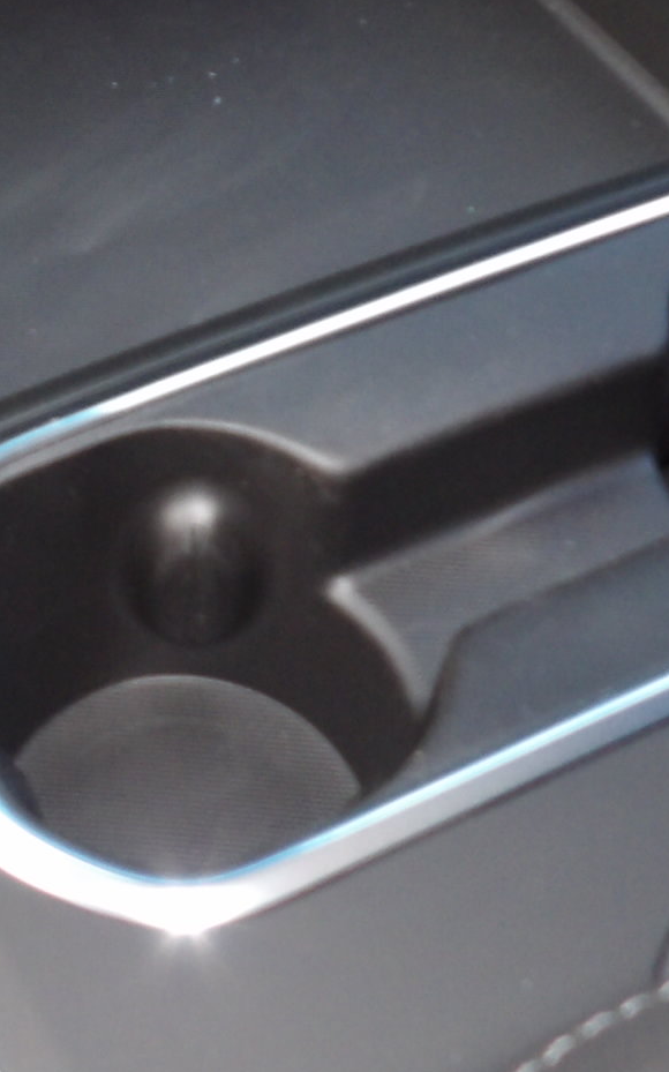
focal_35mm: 71
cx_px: 36
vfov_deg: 28.1
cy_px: 140
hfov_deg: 18.0
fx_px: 2073
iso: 200
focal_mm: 4.3
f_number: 3.2
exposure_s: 1/33
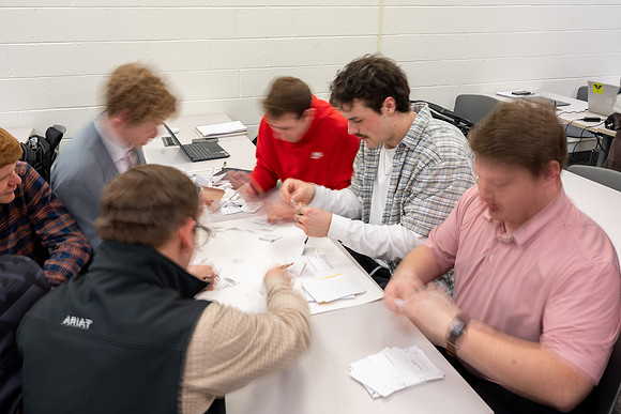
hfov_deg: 61.1
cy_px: 207
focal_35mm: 30
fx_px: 526
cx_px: 310
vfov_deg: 43.0
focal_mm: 30.5
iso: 125
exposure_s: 1/2.5
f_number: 10
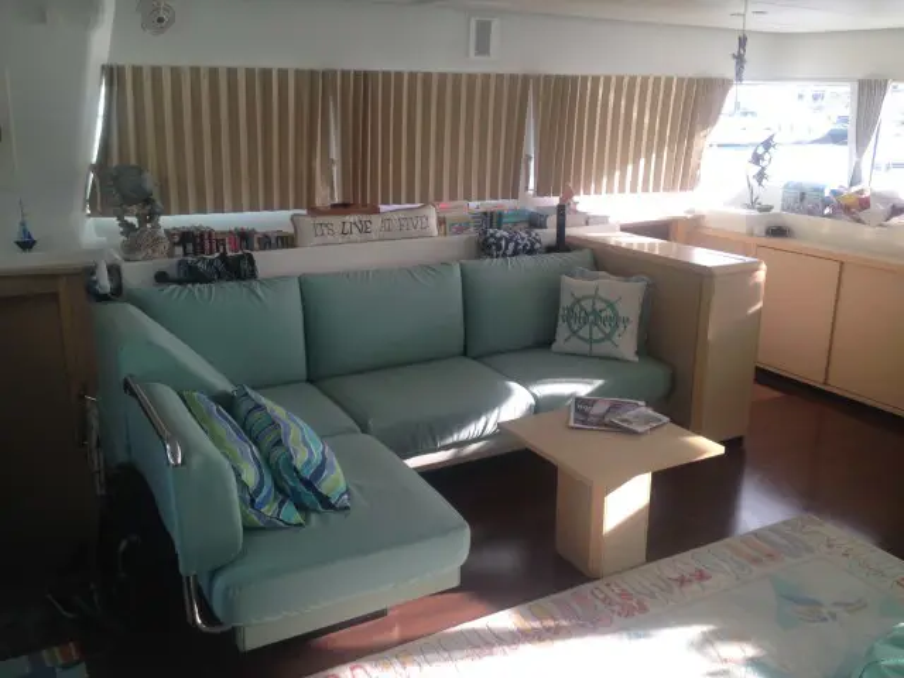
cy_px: 339
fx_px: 914
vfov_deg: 40.7
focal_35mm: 35
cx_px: 452
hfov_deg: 52.6
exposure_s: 1/120
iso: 80
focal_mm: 4.28
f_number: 2.4
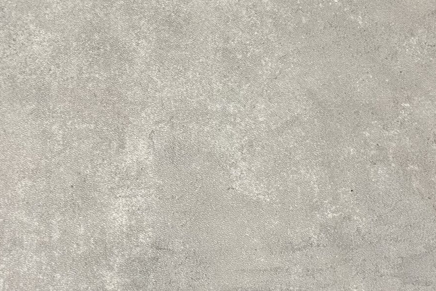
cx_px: 207
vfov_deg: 18.8
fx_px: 872
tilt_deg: -71.8
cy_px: 80
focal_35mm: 72
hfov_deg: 28.1
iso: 160
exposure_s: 1/60
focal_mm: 6.86
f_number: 1.78
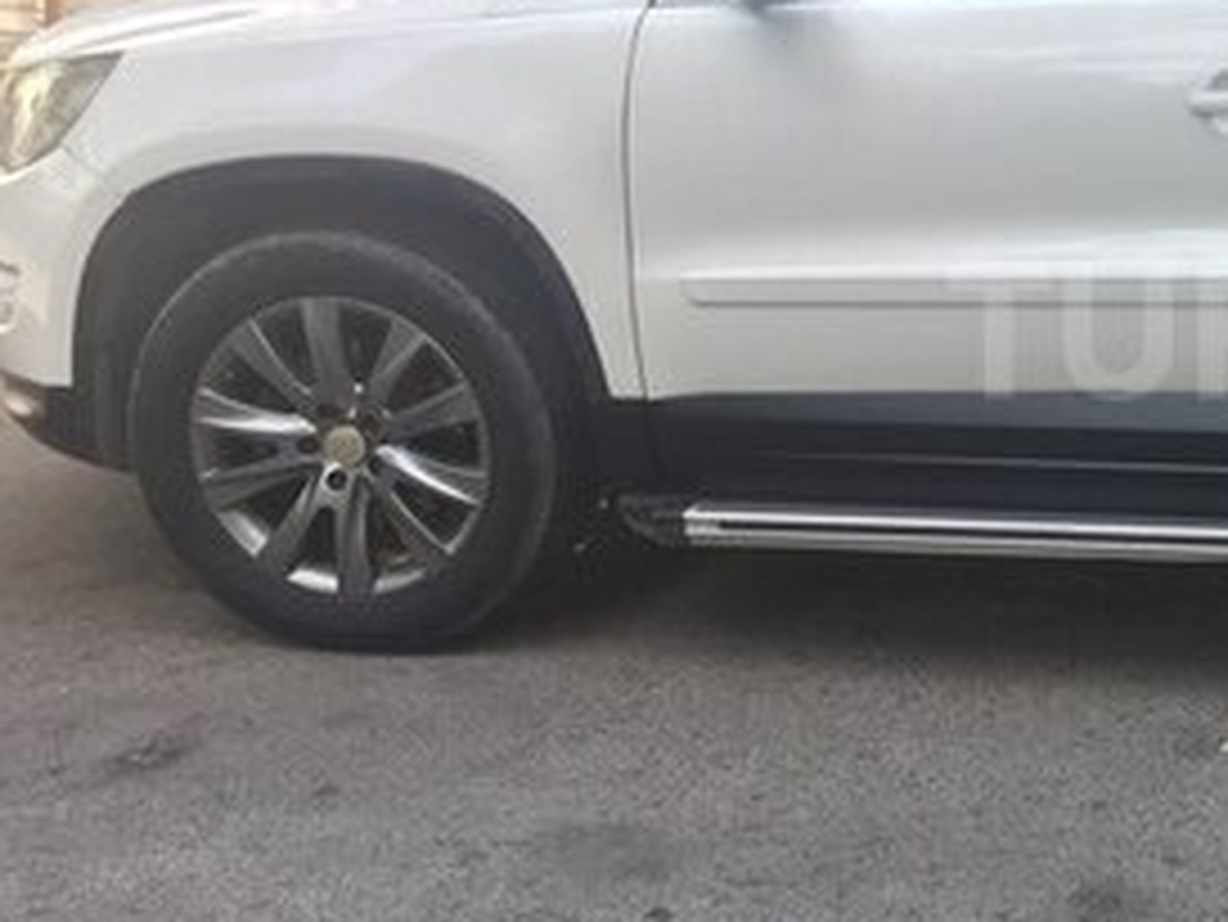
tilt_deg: -11.9
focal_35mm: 70
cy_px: 331
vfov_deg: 21.0
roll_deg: -2.5
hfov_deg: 25.4
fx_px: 2484
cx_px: 1408
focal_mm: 4.15
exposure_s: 1/166
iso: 32
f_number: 2.2
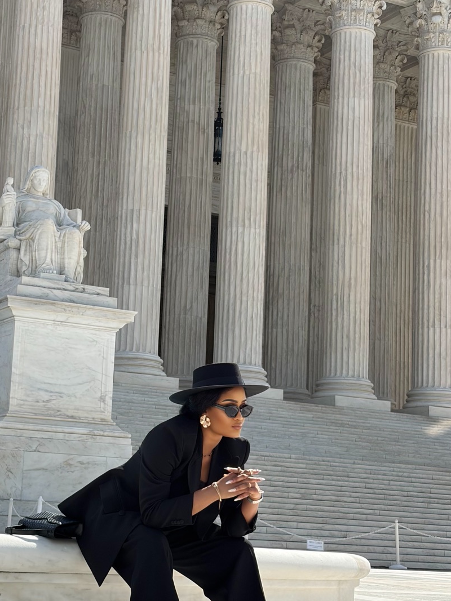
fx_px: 1355
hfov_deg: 18.9
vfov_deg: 25.0
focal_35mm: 78
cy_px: 305
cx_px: 165
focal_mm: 5.96
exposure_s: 1/2865
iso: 32
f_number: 1.6
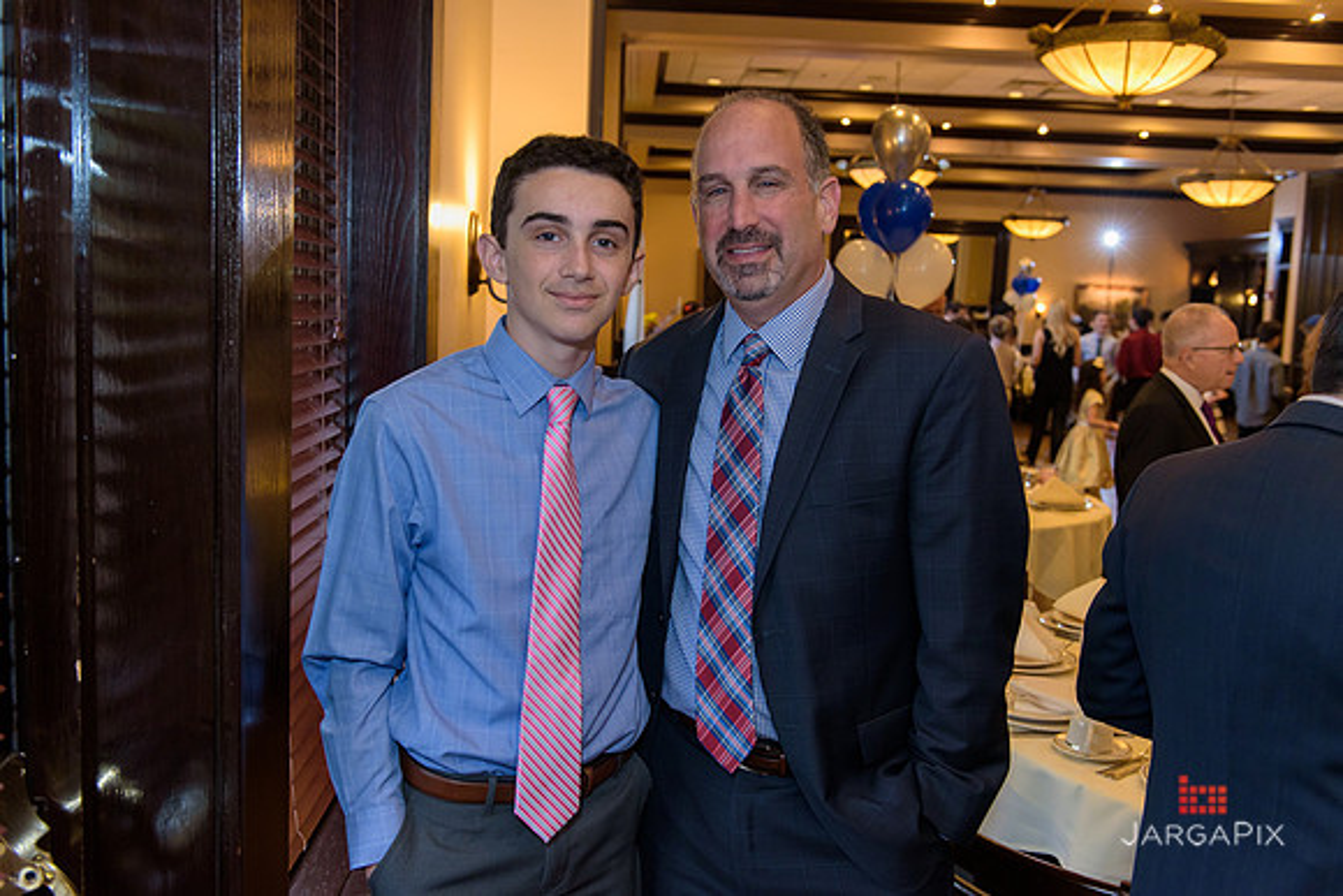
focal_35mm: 34
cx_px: 672
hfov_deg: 55.8
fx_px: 1269
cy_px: 448
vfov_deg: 38.9
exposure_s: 1/125
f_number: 3.2
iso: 1600
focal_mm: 34
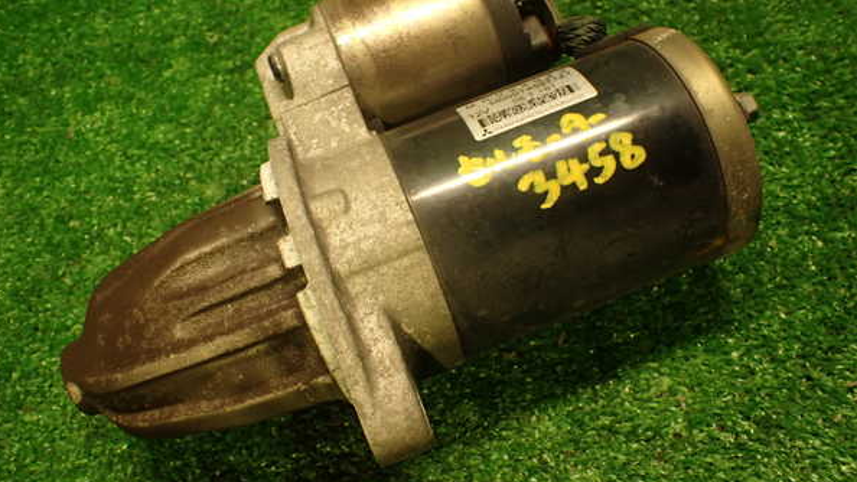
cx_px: 426
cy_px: 221
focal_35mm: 33
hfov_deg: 59.5
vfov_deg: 35.6
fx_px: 750
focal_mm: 5.4
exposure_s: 1/30
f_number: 2.3
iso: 320
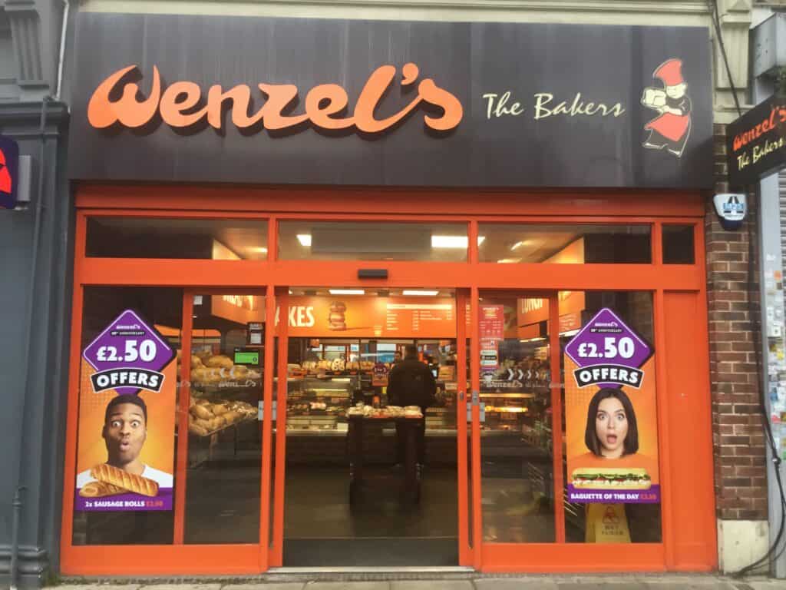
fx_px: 704
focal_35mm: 31
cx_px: 393
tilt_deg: +6.6
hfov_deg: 58.4
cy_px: 295
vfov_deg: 45.4
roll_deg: -0.8
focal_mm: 3.3
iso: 32
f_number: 2.4
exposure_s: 1/33
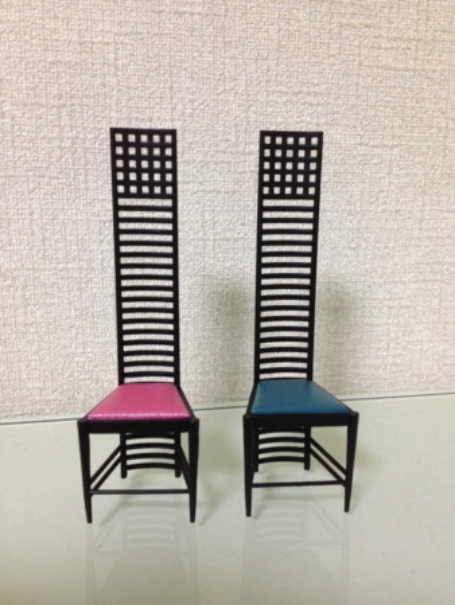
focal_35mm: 35
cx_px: 228
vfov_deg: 52.6
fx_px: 613
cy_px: 302
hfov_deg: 40.7
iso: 250
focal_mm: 4.28
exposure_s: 1/20
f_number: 2.4
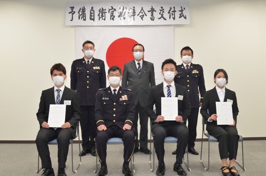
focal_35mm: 40
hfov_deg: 48.0
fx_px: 299
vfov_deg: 32.9
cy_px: 88
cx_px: 133
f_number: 4
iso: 400
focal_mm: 27
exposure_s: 1/60
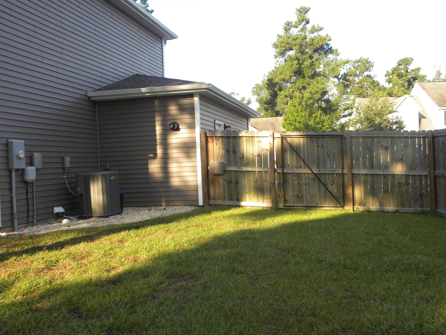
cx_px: 223
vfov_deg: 38.7
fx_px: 477
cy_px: 168
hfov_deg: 50.1
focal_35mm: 37
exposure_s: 1/124
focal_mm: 6.6
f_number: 4
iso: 64
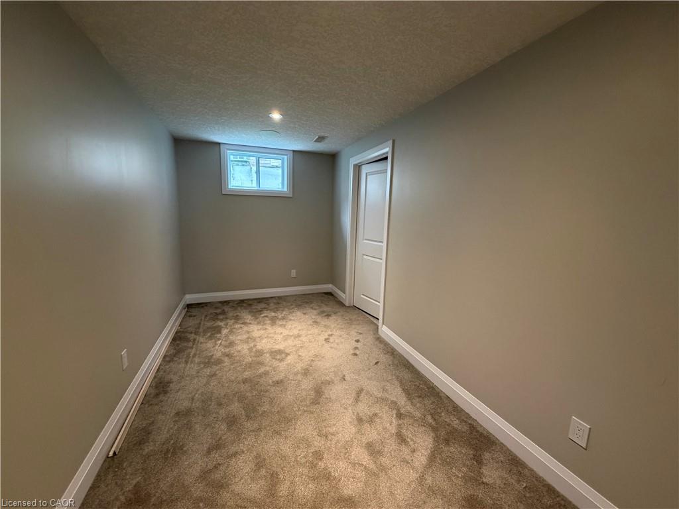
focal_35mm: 14
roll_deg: -0.7
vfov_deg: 85.7
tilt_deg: -9.0
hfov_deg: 102.1
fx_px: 275
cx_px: 340
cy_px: 254
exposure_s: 1/60
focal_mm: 2.22
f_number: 2.2
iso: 500
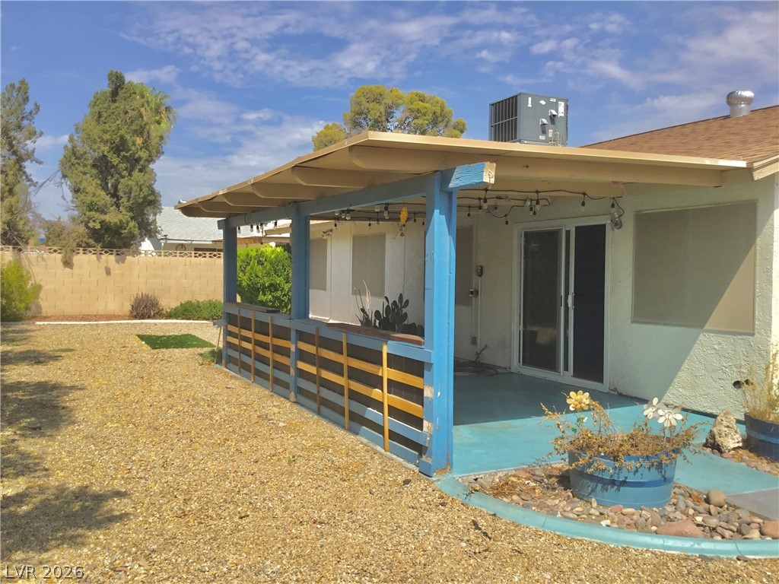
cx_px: 390
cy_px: 292
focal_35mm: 31
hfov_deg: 58.4
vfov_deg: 45.4
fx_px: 698
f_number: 2.4
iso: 25
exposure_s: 1/1359
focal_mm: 3.3
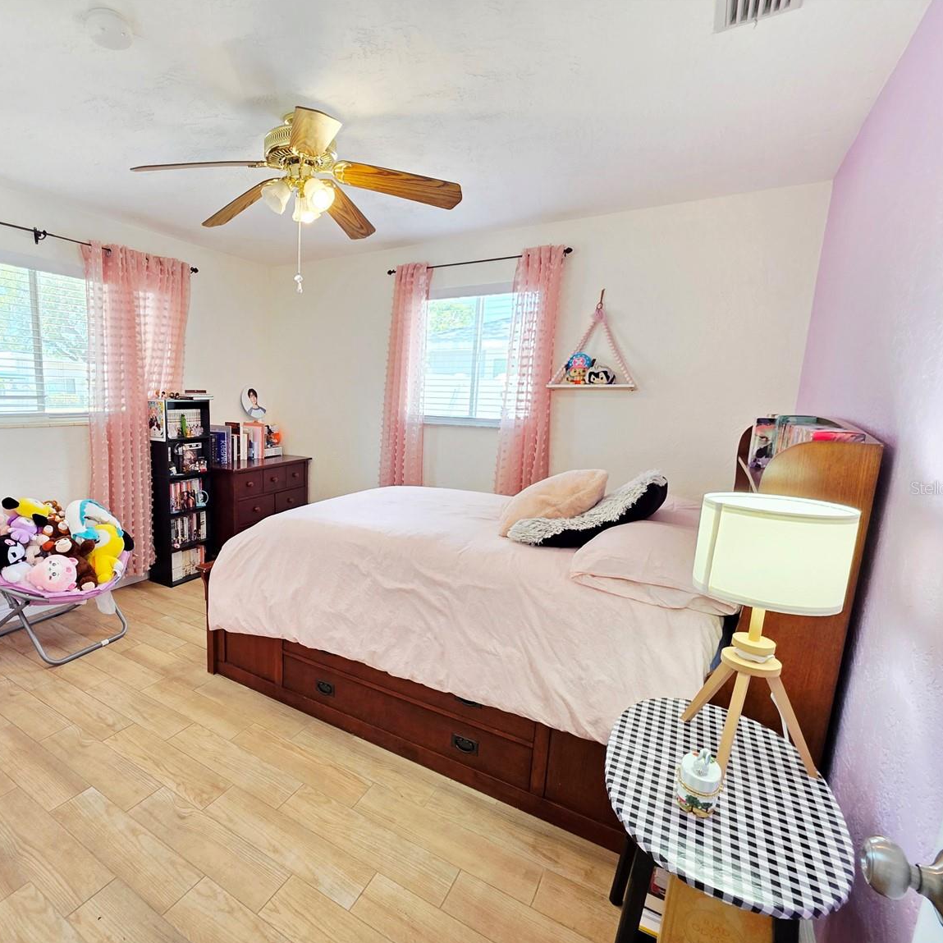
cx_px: 332
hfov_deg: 85.0
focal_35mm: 16
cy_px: 488
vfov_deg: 87.4
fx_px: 493
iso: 160
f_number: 1.9
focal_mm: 2.2
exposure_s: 1/60.2
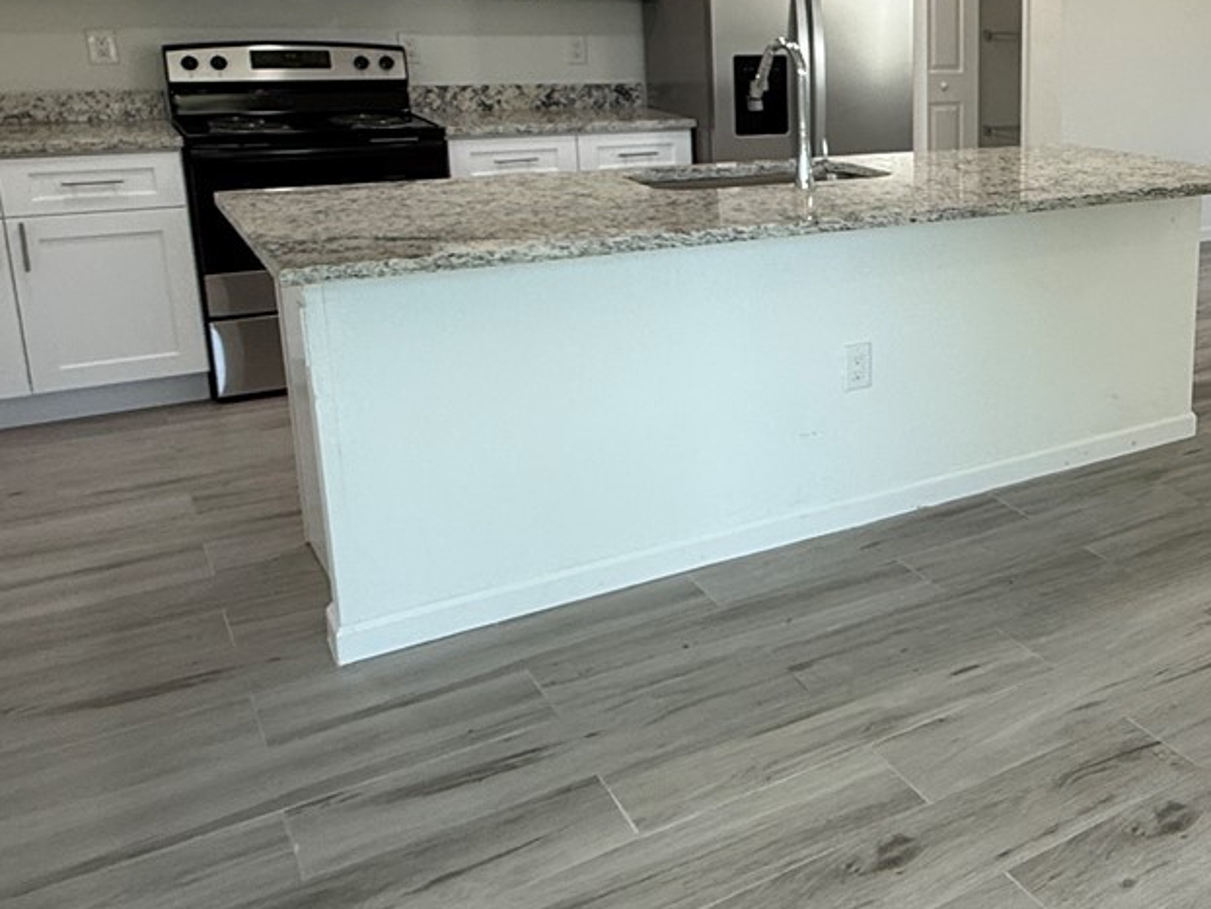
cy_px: 273
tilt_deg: -8.7
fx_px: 1260
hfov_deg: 45.7
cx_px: 1121
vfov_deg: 39.0
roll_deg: -2.9
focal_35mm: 36
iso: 100
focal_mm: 2.22
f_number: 2.2
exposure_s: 1/99
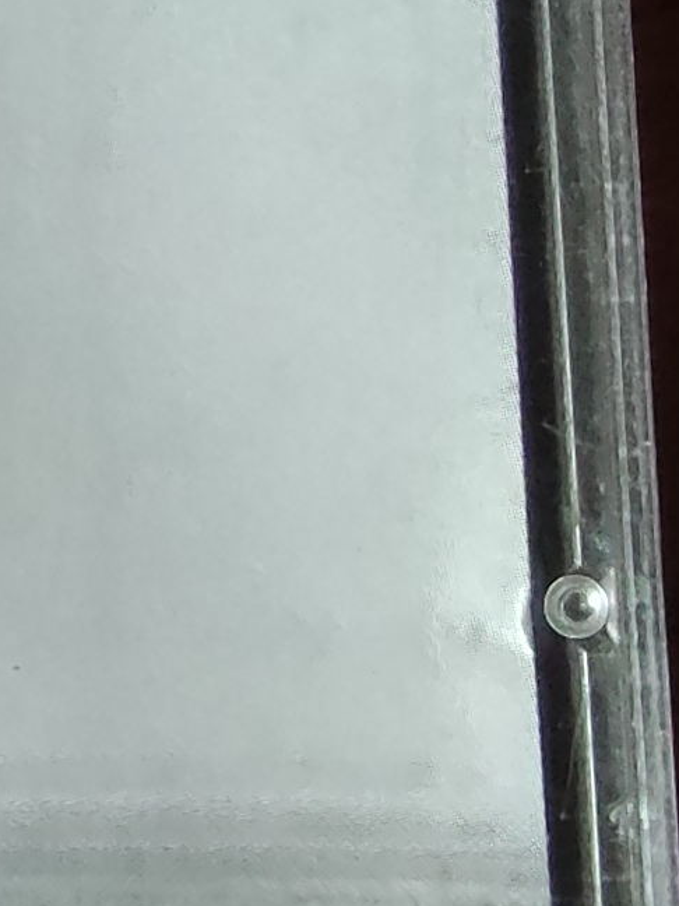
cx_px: -766
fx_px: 3426
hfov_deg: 10.3
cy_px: -239
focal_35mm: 131
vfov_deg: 14.5
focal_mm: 2.78
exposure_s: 1/50
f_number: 2
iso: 320
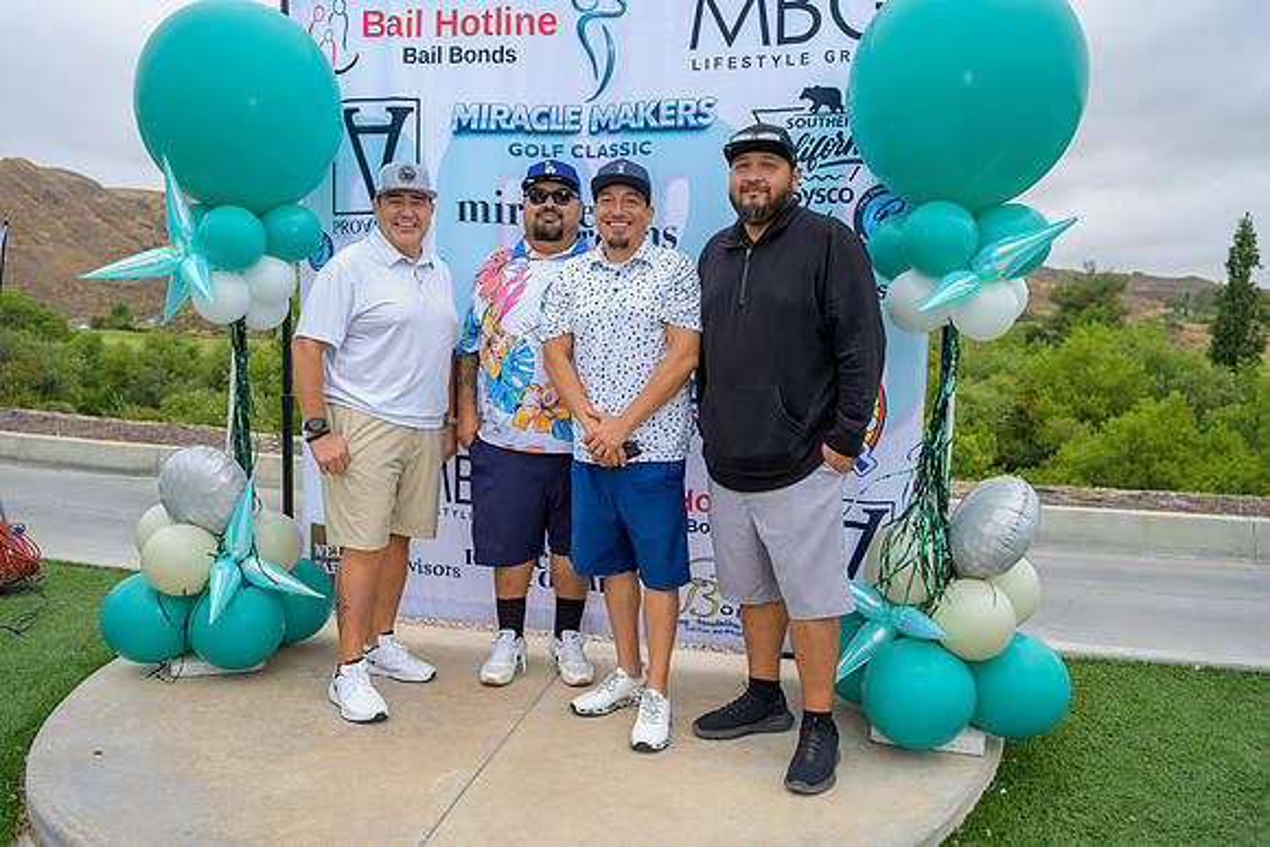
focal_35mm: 30
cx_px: 635
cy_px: 424
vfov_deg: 43.6
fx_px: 1059
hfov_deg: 61.9
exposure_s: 1/160
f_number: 4
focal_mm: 30
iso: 125
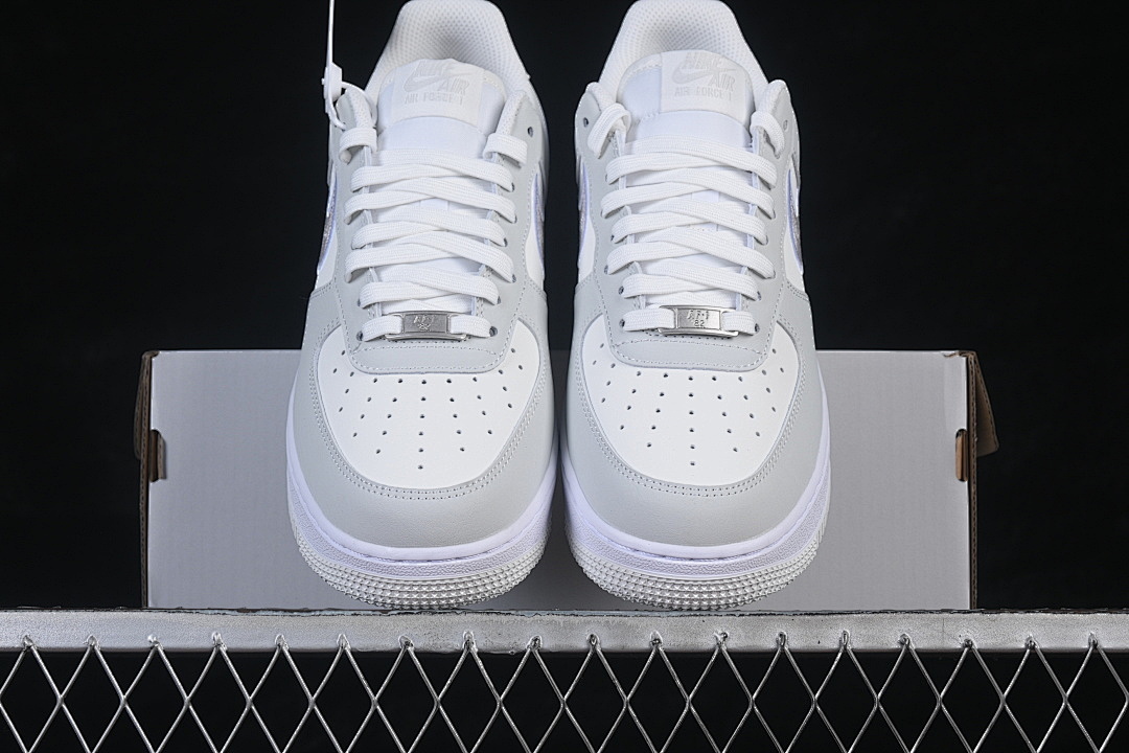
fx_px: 2352
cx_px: 564
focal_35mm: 75
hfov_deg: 27.0
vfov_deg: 18.2
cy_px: 376
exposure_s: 1/80
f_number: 8
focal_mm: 50
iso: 160
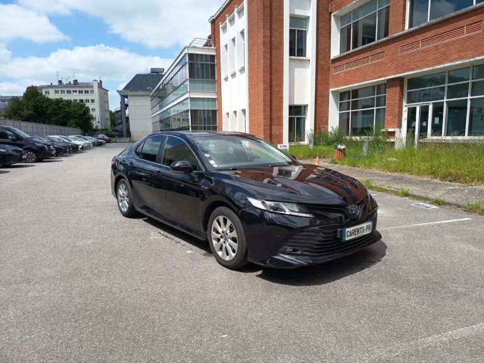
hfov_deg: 71.6
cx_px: 242
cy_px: 182
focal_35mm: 24
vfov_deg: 56.8
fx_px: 336
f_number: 1.7
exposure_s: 1/481
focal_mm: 5.27
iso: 52
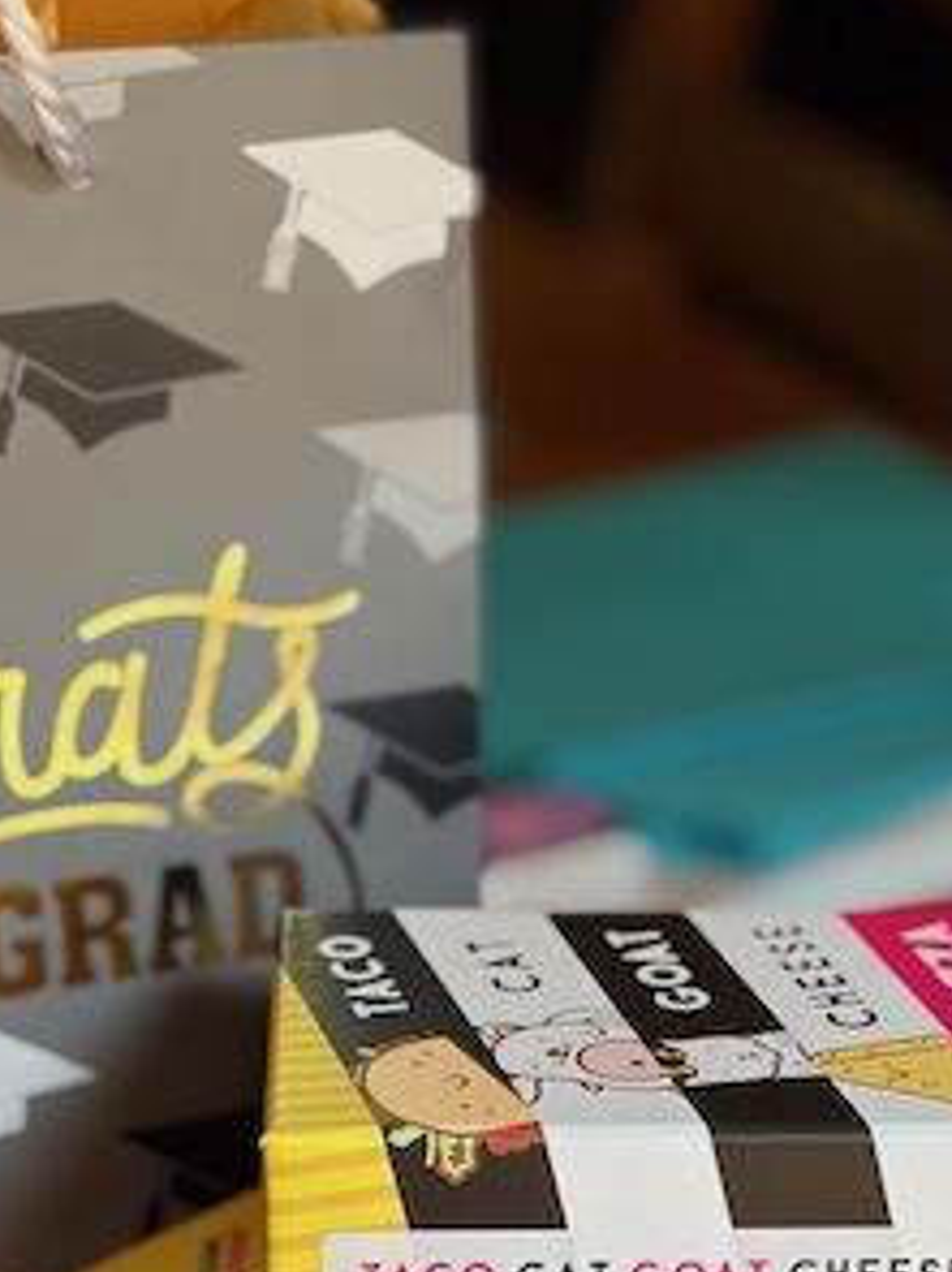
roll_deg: -0.6
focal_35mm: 113
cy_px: 1190
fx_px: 4147
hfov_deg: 13.1
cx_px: 508
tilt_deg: -25.3
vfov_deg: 17.1
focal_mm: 5.96
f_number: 1.6
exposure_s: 1/122
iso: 40
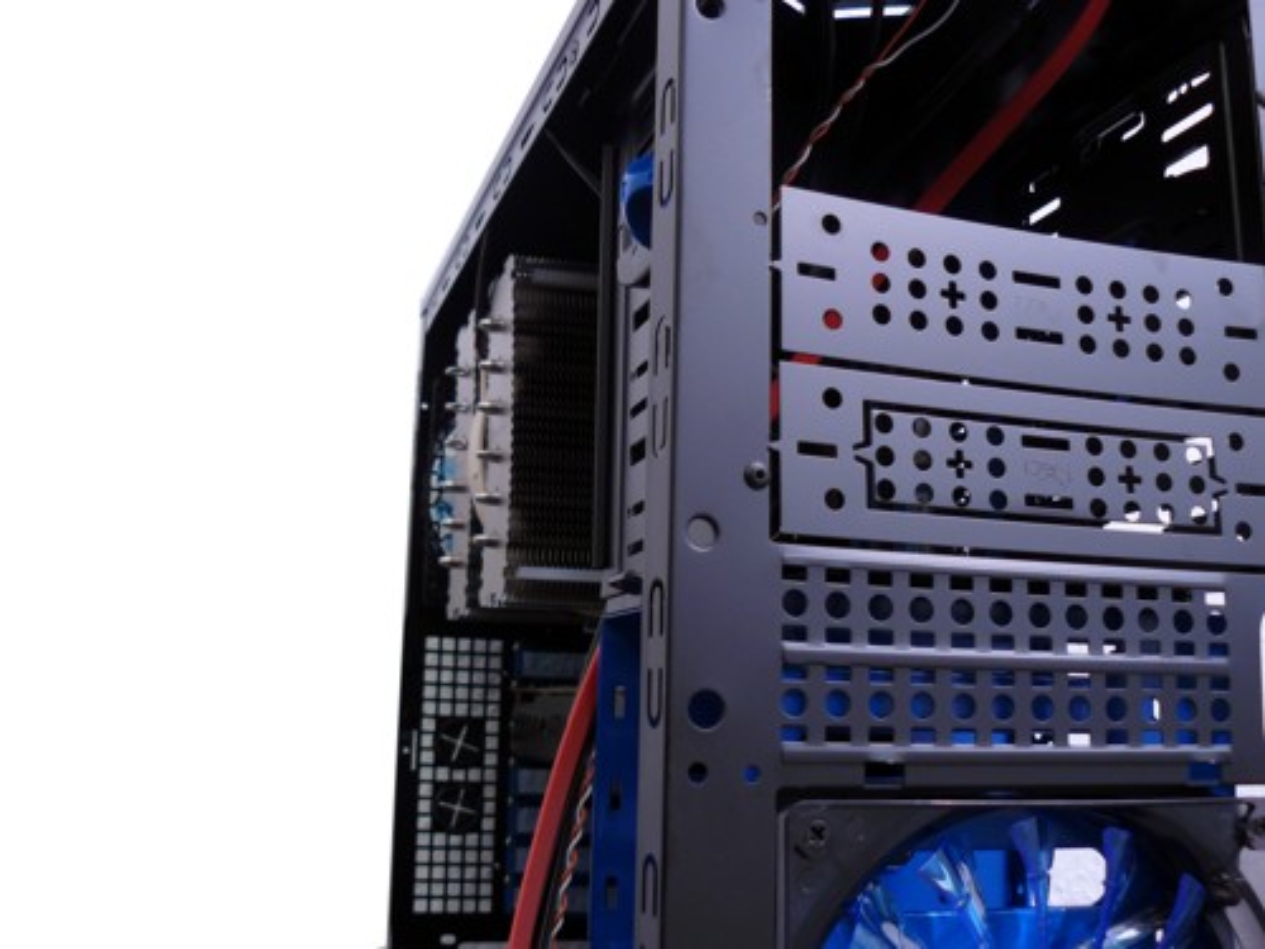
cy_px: 474
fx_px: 1316
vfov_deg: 39.7
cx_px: 632
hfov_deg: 51.4
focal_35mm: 36
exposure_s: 1/3.2
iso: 100
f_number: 2.8
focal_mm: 6
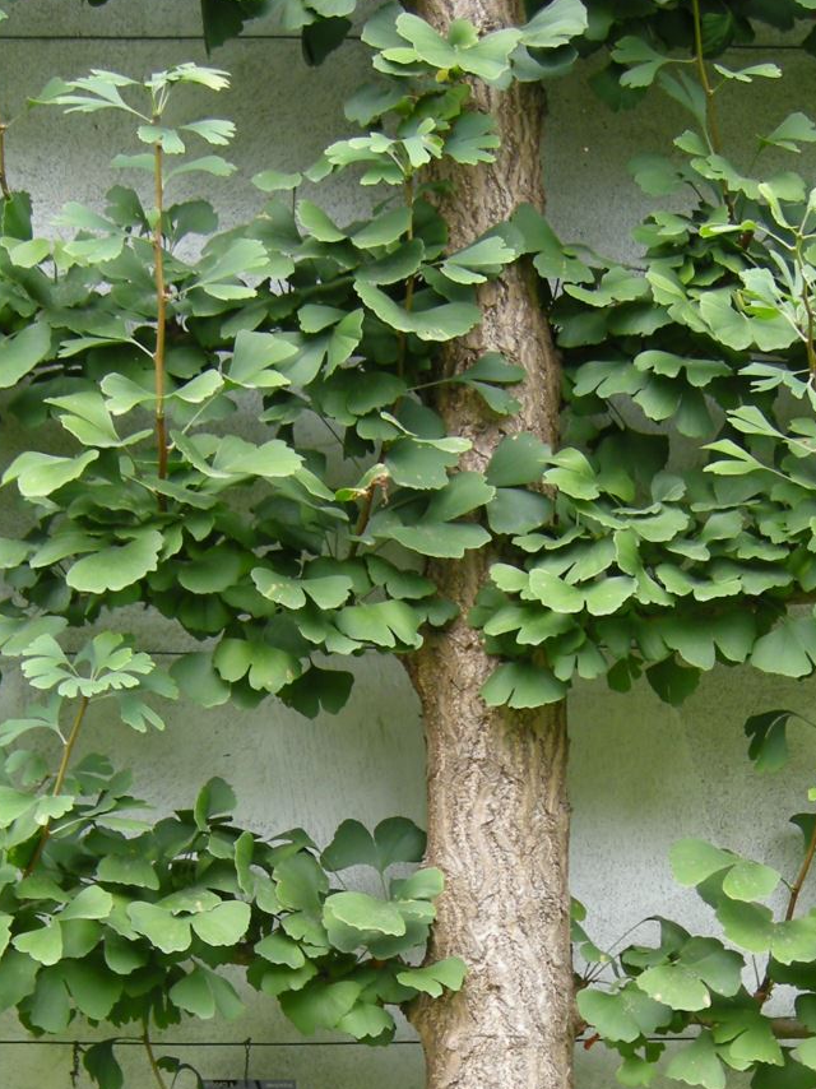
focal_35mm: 82
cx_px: 516
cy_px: 1033
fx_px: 2579
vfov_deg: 23.1
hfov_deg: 18.0
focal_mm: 7.5
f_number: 2.7
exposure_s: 1/55.6
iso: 64
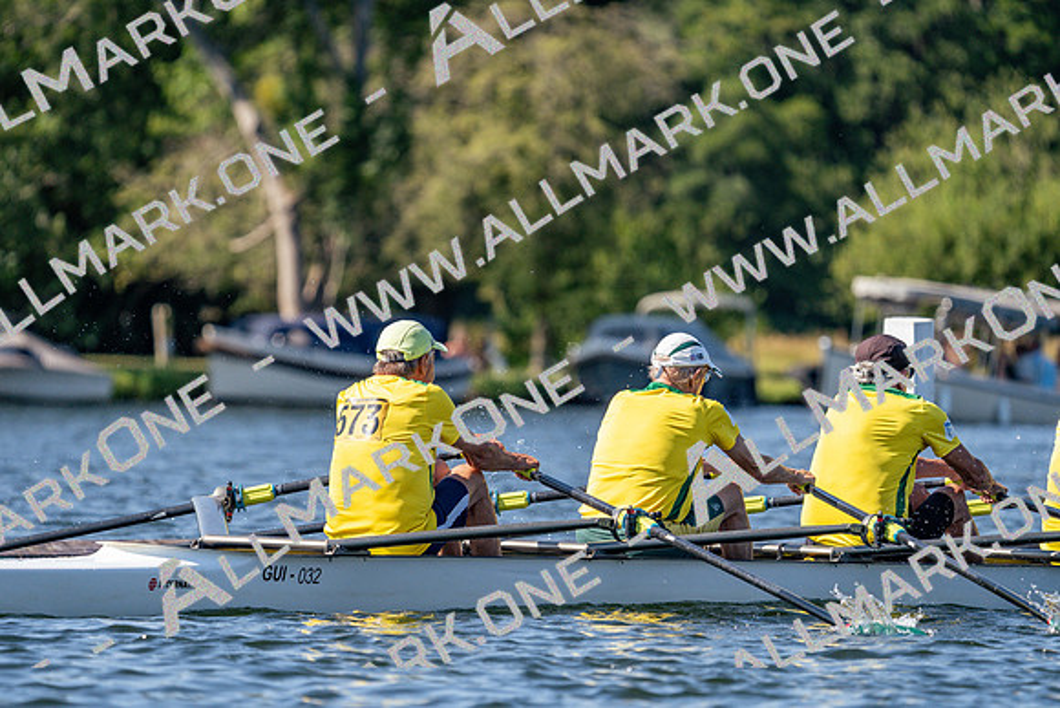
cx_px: 530
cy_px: 354
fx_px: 11073
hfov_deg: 5.5
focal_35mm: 376
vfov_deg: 3.7
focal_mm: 376
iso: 320
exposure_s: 1/1600
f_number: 6.3
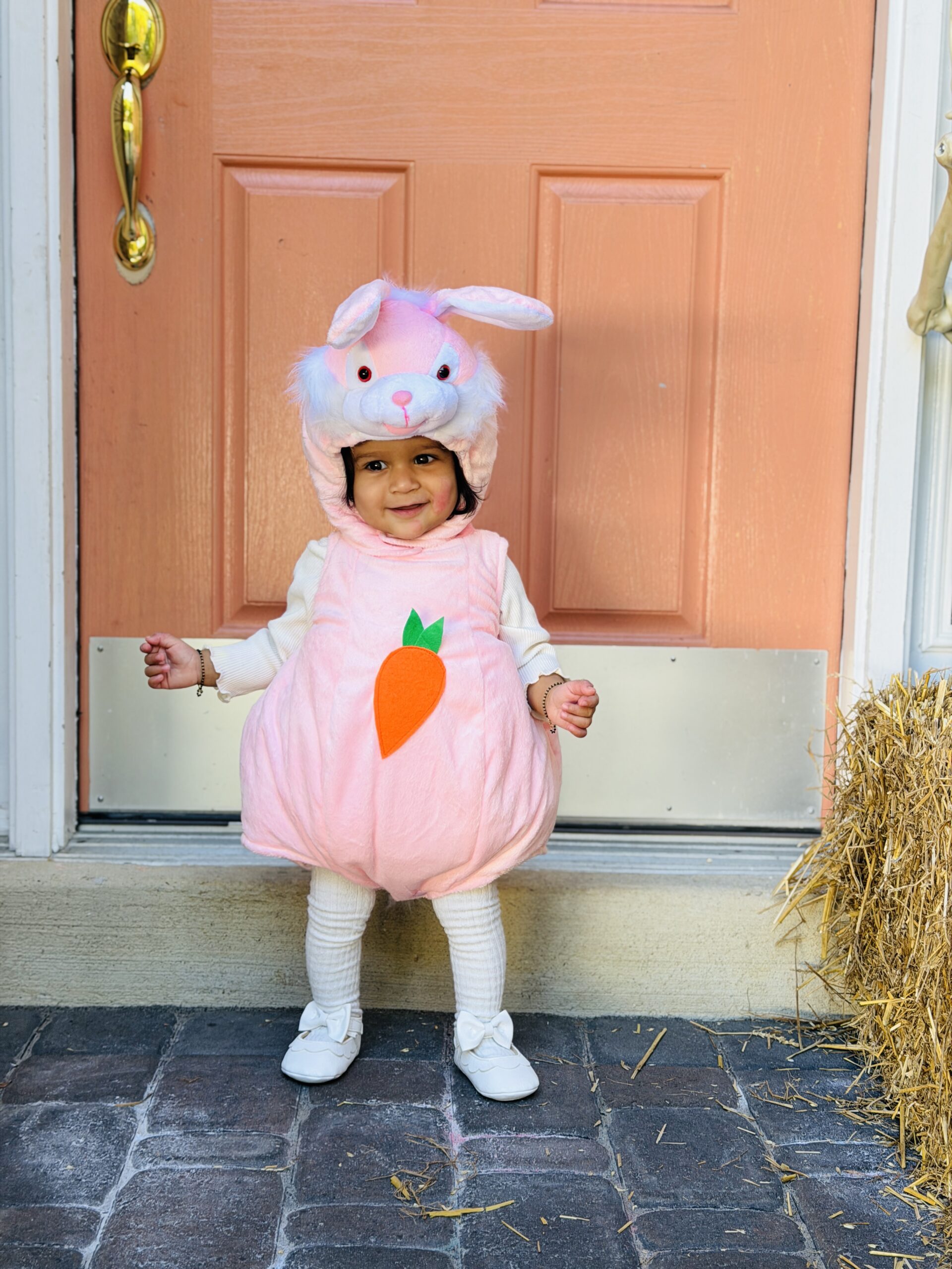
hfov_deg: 30.3
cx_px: 476
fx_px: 1760
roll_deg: -0.3
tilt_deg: -5.7
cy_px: 634
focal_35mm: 48
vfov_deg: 39.7
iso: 50
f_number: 1.78
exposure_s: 1/181
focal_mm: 6.76
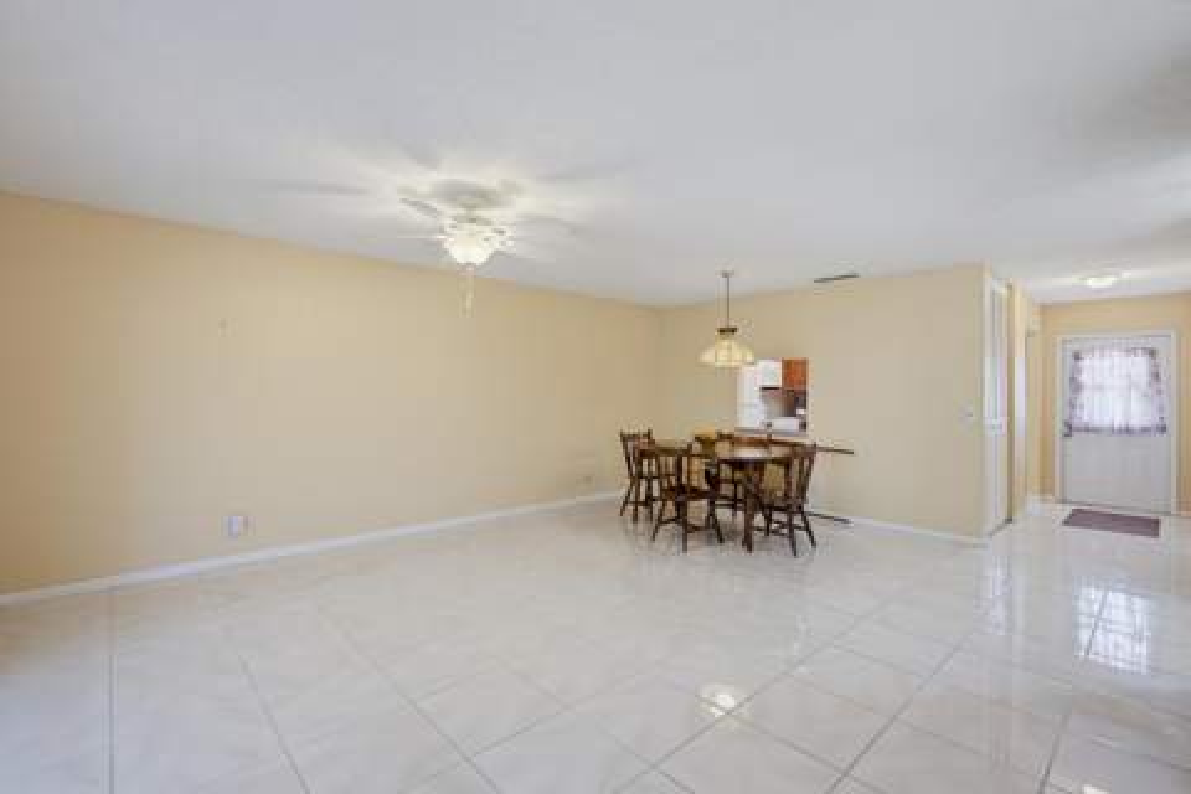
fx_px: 529
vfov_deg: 73.7
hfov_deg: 96.7
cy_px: 397
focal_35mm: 16
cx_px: 596
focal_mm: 16
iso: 800
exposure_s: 1/40
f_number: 3.2
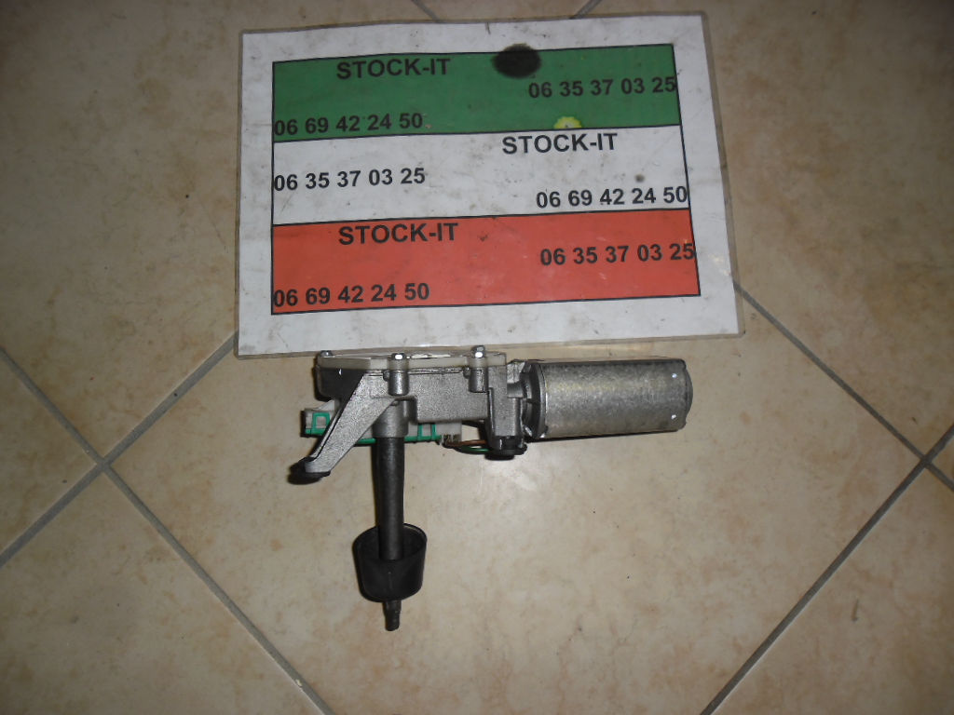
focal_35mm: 27
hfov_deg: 65.3
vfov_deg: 51.4
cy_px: 358
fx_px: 744
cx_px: 477
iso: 80
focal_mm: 4.9
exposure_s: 1/45
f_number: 3.5
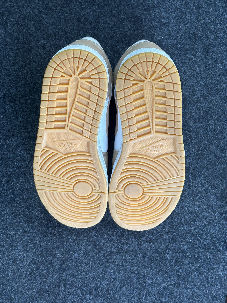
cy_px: 152
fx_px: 420
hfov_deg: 30.3
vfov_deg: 39.7
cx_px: 114
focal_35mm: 48
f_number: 1.78
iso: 125
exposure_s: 1/50
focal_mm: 6.86
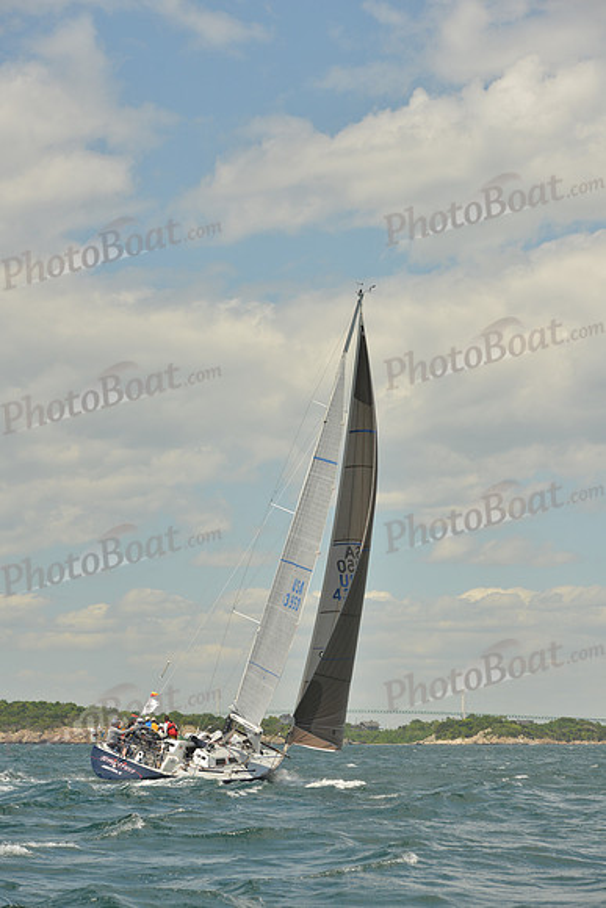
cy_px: 454
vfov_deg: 20.0
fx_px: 2574
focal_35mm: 102
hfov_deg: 13.4
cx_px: 303
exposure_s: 1/800
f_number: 6.3
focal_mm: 102
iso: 400
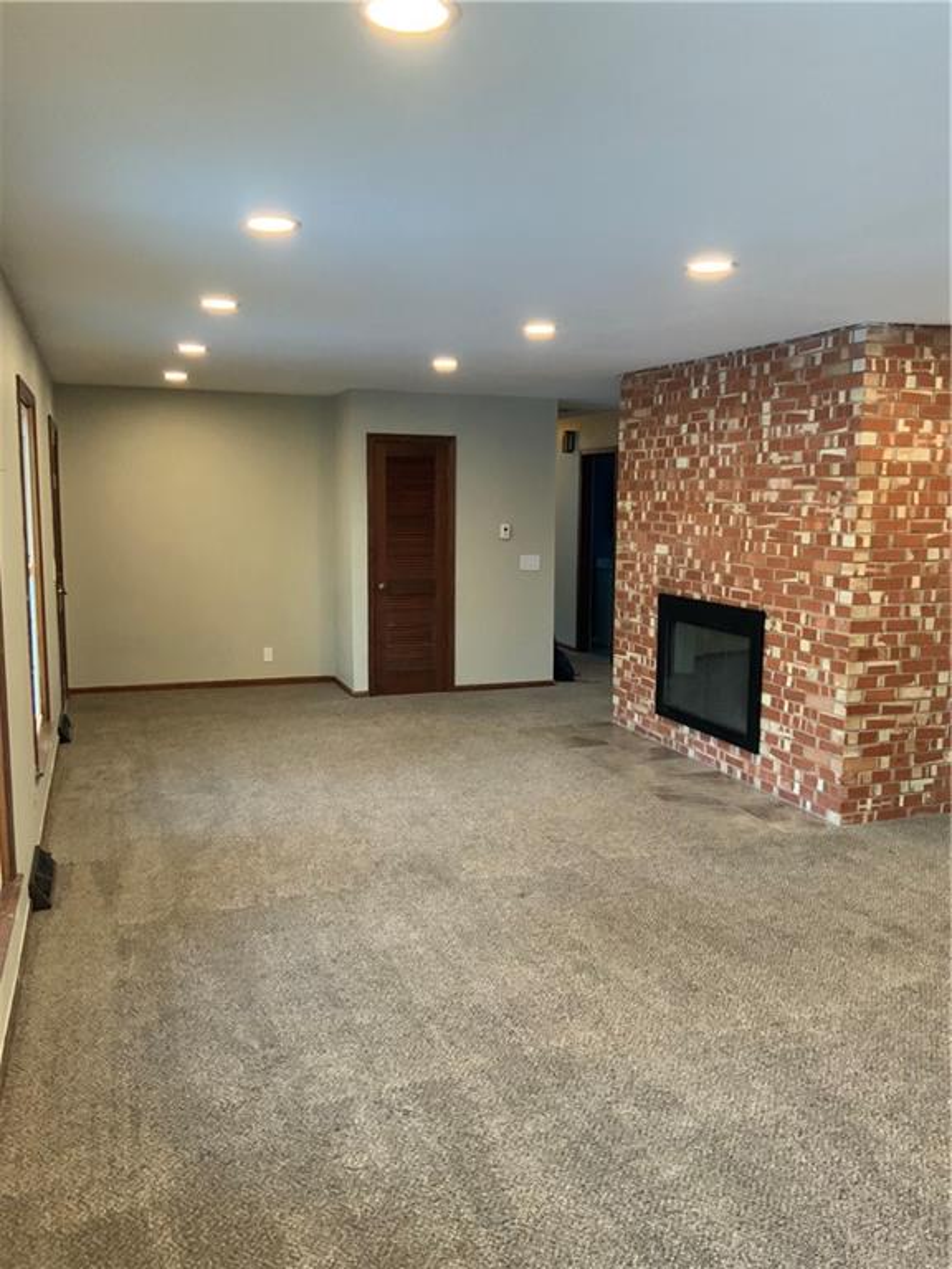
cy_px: 634
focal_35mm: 29
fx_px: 1063
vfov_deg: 61.7
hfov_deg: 48.2
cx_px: 476
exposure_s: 1/60
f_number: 1.8
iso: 200
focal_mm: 3
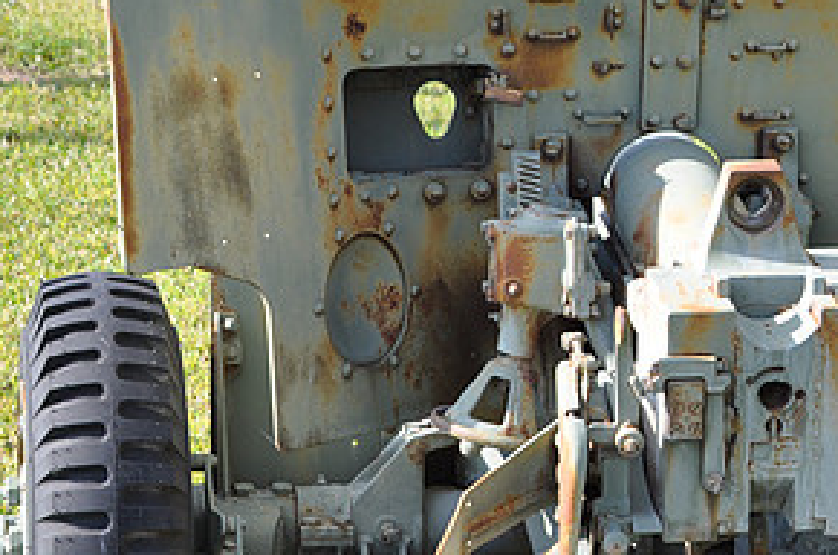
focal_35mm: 144
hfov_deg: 14.2
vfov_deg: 9.5
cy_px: 311
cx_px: 685
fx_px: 3345
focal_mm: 48
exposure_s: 1/80
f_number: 9
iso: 200
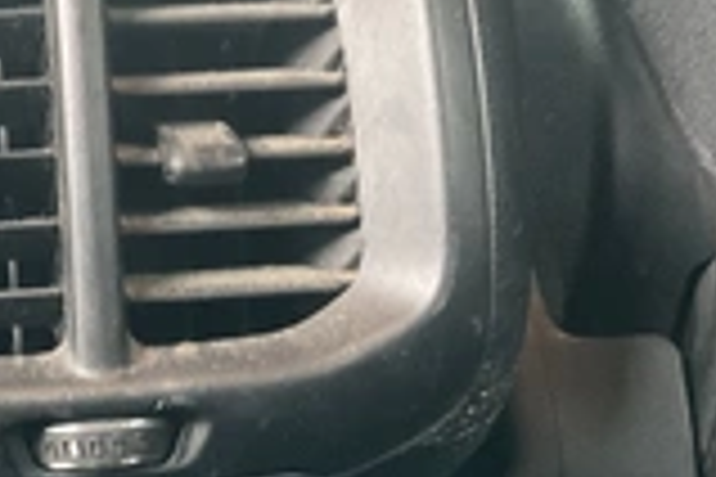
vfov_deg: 17.6
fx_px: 1511
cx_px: 131
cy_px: 450
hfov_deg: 26.1
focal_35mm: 76
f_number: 1.8
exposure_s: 1/30
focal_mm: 3
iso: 500
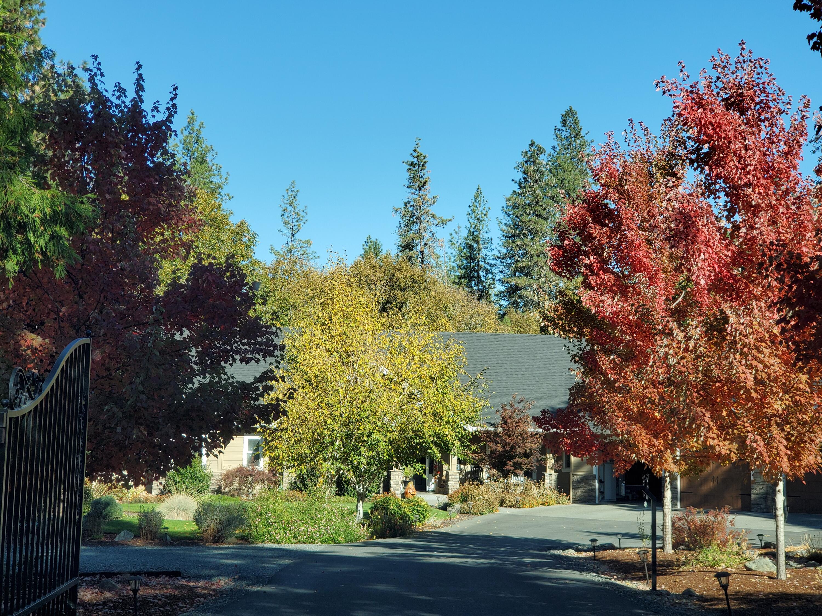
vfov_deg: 28.0
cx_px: 411
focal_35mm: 52
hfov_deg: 36.8
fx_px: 1235
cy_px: 308
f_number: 2.4
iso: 50
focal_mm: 6
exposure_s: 1/362
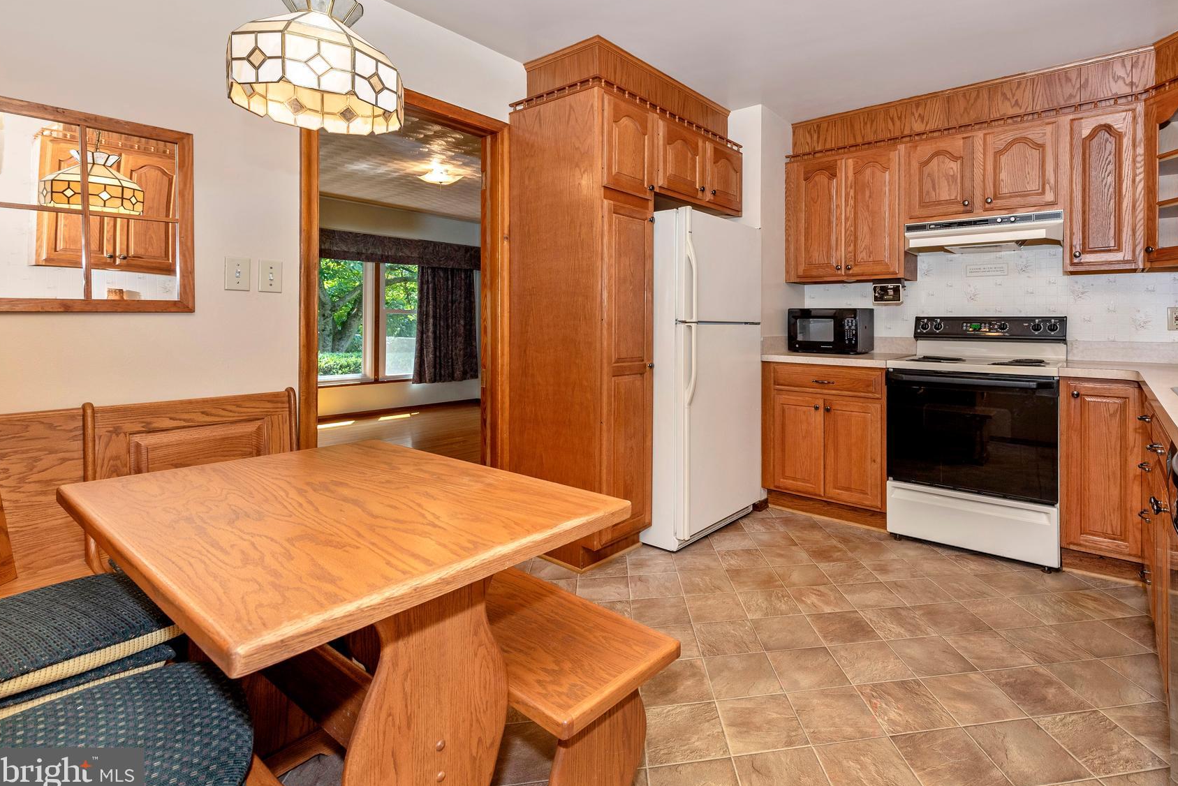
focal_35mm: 17
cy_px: 321
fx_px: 556
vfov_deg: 69.9
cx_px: 705
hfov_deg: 92.1
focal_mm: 14
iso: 320
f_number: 8
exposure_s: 1/60
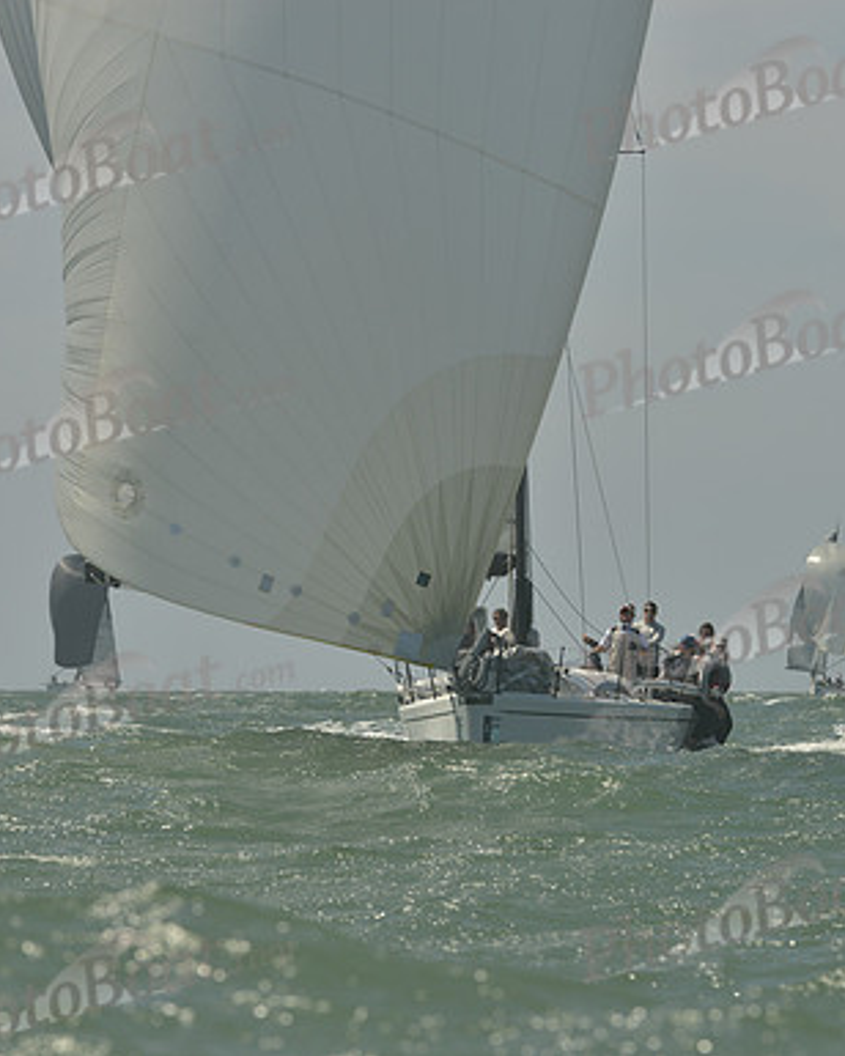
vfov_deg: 6.8
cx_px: 439
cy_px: 528
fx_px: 8847
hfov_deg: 5.5
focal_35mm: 283
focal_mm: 200
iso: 280
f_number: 9
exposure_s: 1/1250
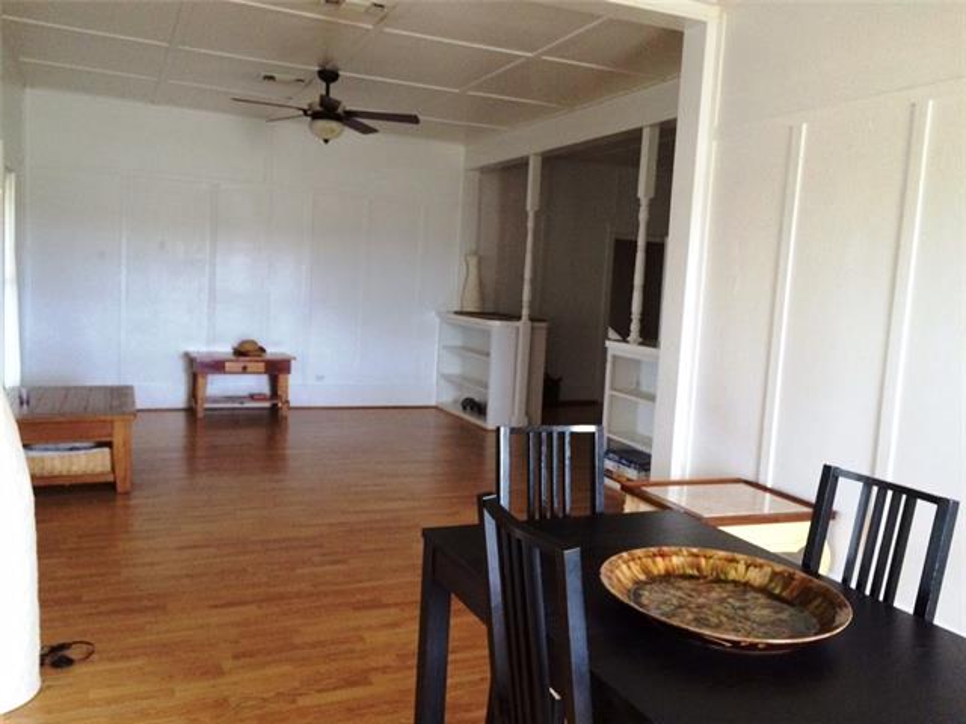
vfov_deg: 48.2
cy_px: 362
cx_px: 483
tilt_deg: -6.6
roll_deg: -2.8
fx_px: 809
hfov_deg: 61.7
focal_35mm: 29
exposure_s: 1/24
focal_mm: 4.15
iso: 250
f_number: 2.2
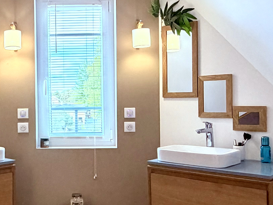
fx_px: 386
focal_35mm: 49
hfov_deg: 37.7
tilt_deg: -0.5
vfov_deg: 29.7
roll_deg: +0.8
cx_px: 61
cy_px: 105
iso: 250
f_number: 2.2
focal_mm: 2.22
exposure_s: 1/50
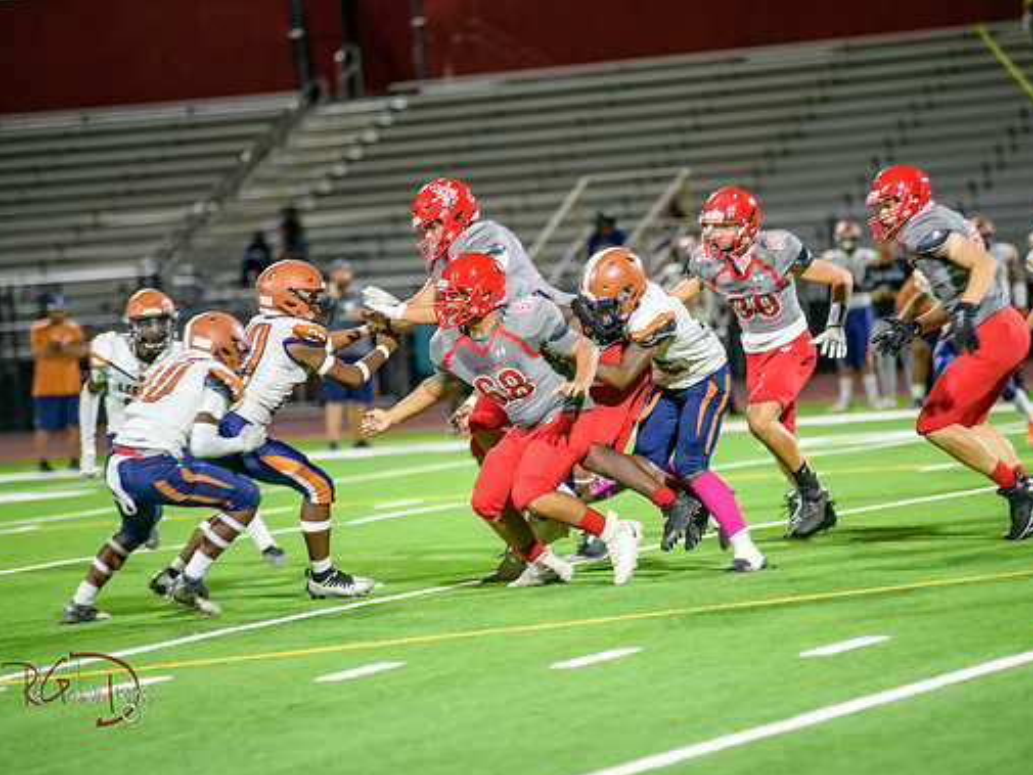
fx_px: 6597
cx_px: 542
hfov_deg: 9.0
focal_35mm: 221
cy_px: 394
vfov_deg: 6.7
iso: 1600
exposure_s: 1/250
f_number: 2.8
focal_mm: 200
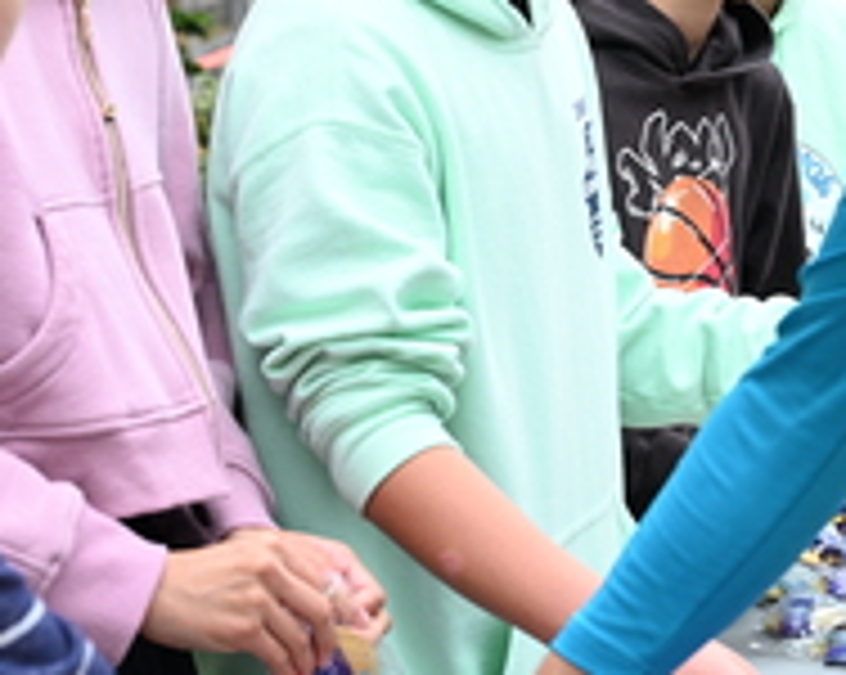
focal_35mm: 151
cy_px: -92
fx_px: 3777
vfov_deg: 10.1
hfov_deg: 12.7
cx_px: 670
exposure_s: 1/320
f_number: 4
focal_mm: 55
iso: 1600
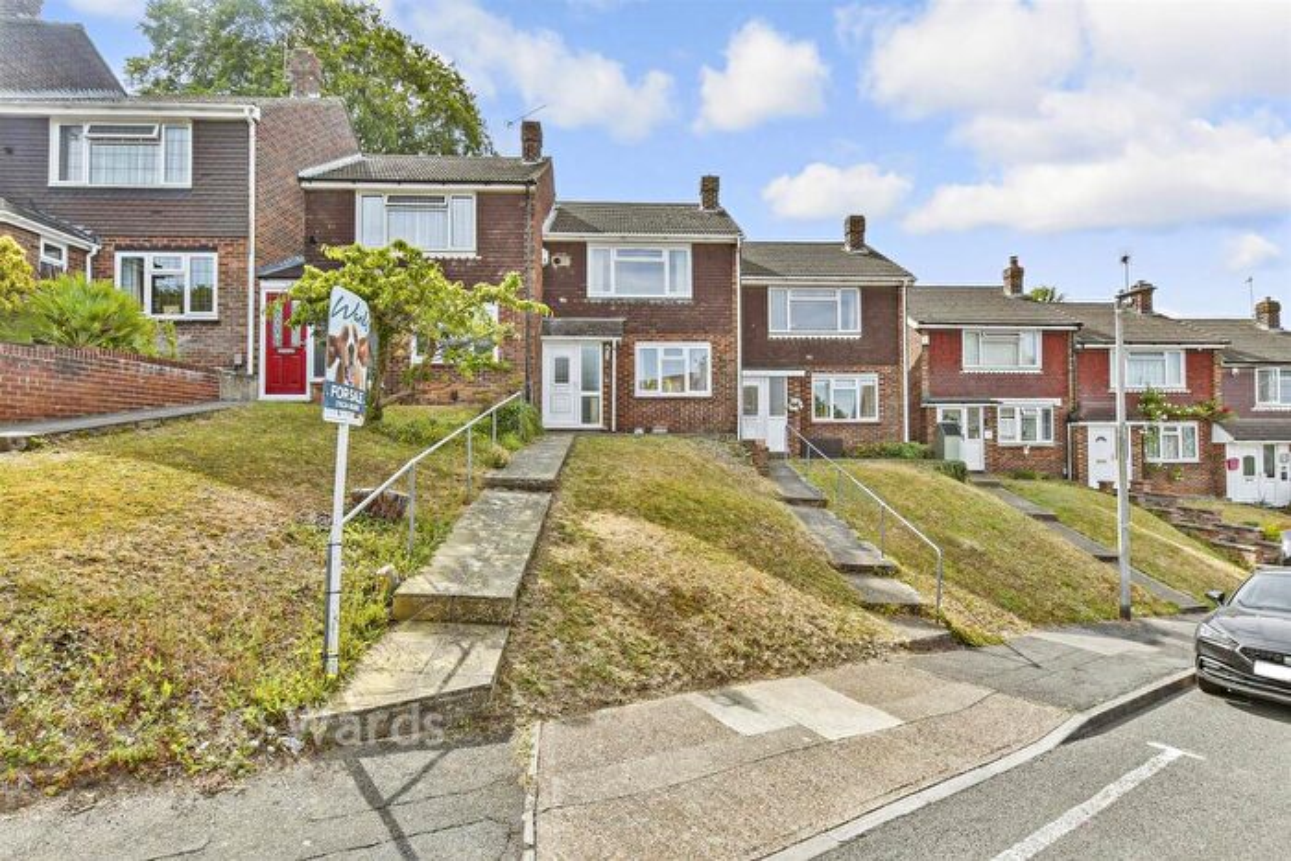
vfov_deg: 67.4
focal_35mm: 18
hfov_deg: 90.0
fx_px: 646
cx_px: 646
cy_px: 430
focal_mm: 12
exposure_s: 1/400
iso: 400
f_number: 10
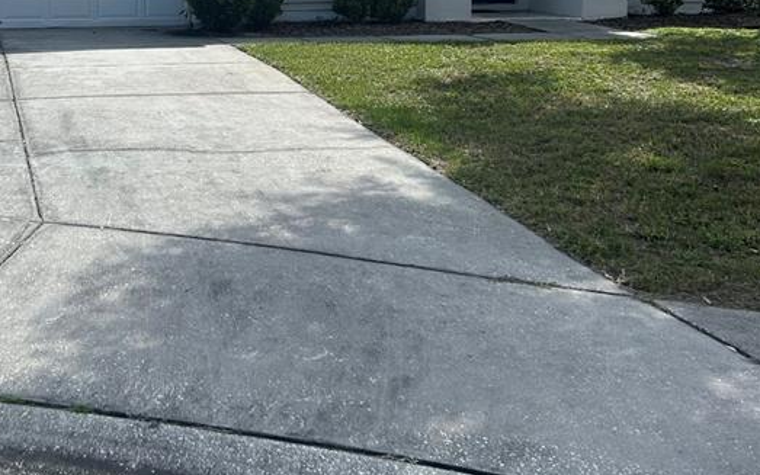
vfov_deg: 23.4
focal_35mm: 54
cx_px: 163
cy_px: 51
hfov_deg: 36.4
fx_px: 1119
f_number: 1.5
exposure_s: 1/3165
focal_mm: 5.7
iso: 50
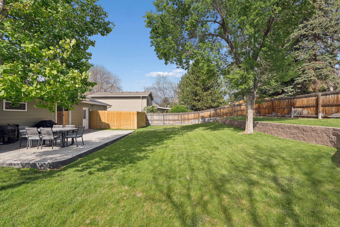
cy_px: 114
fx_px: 151
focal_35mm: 16
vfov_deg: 73.8
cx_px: 170
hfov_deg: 96.7
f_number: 8
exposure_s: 1/1250
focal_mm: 16
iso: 500
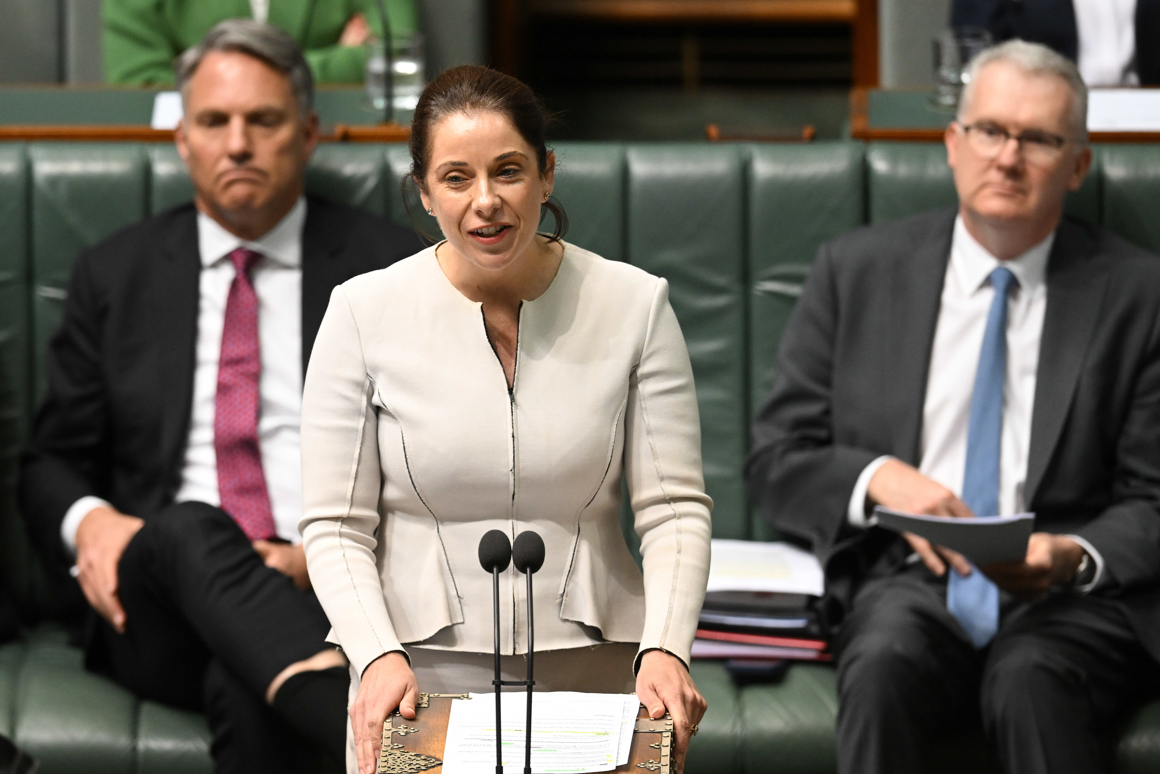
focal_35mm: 400
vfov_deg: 3.4
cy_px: 387
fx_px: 12888
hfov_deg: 5.2
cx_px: 580
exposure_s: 1/320
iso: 2500
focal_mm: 400
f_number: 3.5
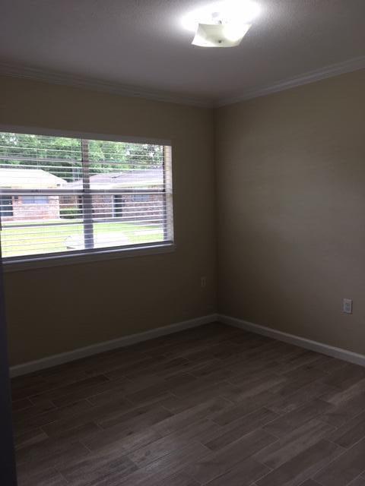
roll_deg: +1.9
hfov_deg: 48.2
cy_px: 243
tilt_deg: -8.8
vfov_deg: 61.7
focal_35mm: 29
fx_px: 408
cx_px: 182
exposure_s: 1/120
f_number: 2.2
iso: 25
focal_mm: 4.15
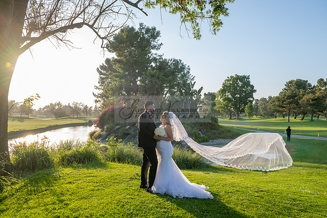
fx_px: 218
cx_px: 164
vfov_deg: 53.2
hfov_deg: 73.7
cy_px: 109
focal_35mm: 24
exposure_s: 1/250
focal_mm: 24
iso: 200
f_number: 6.3
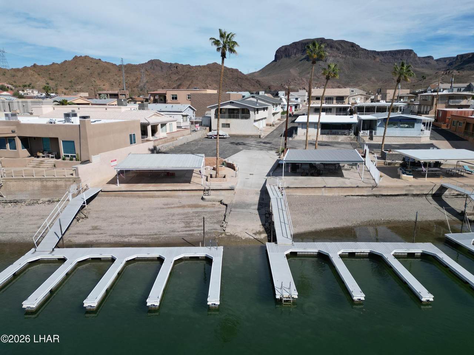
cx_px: 237
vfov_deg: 56.8
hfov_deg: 71.6
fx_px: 329
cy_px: 178
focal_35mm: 24
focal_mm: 6.72
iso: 120
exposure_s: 1/4000
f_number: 1.7
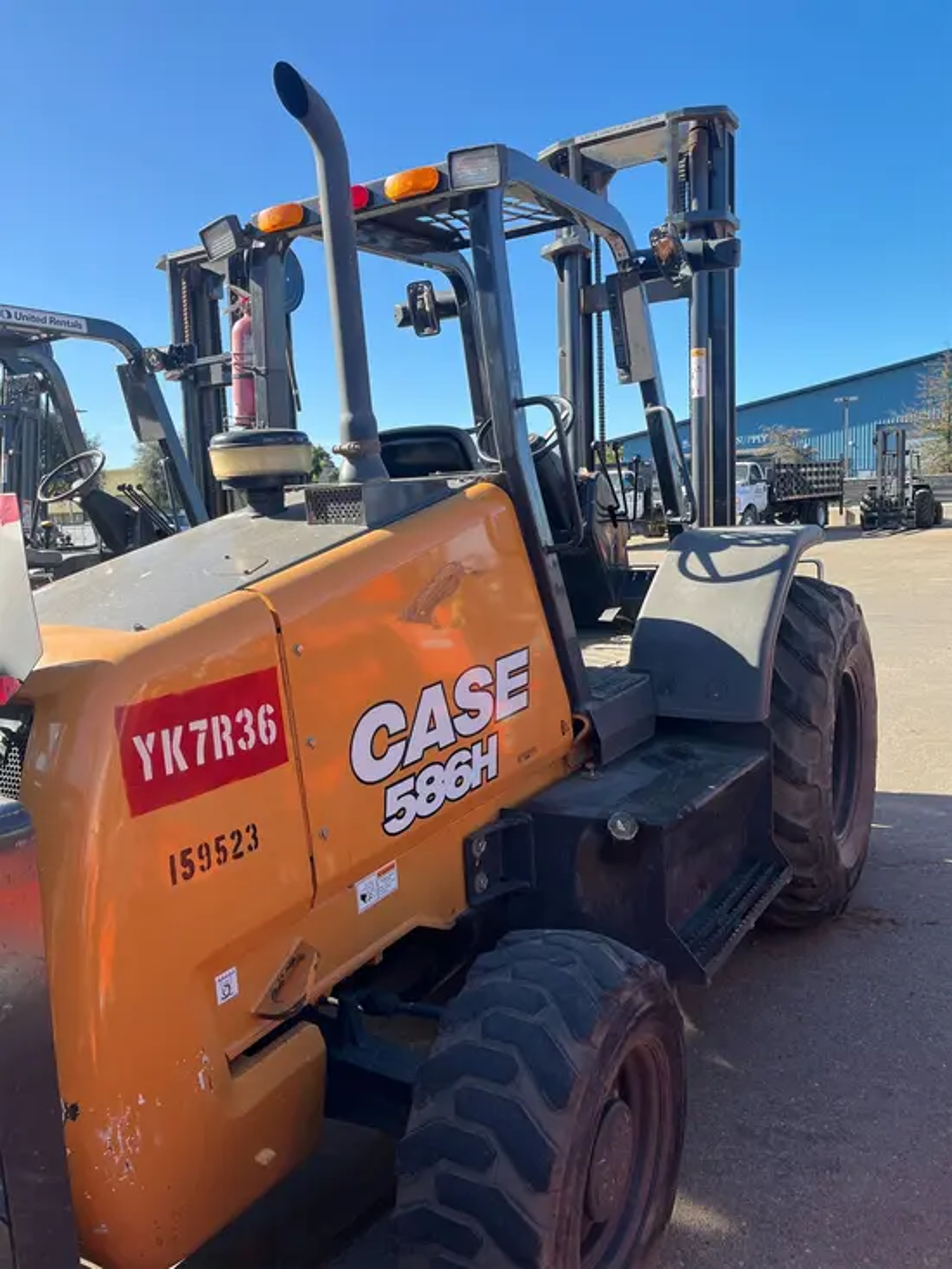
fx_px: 953
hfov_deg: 53.1
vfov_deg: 67.3
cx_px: 476
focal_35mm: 26
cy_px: 634
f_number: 1.6
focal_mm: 5.1
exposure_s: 1/1151
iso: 50
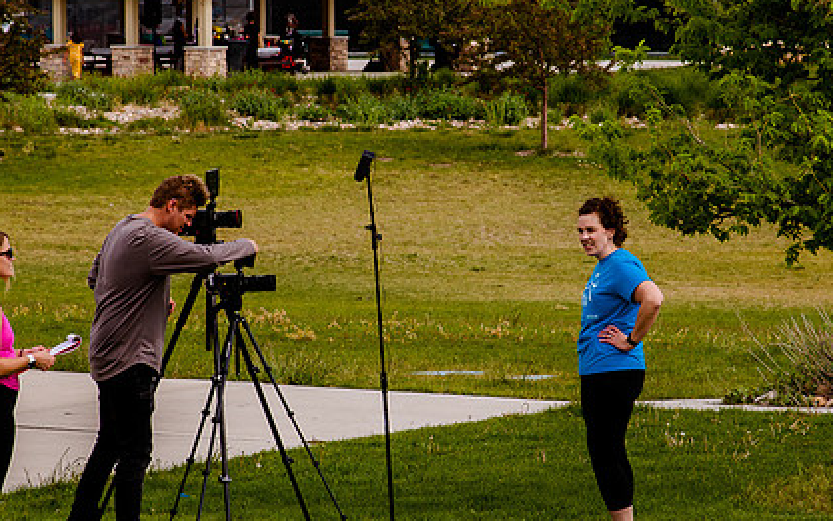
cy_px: 218
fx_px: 5269
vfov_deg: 5.7
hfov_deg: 9.0
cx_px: 429
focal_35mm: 232
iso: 200
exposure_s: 1/500
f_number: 8
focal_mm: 105
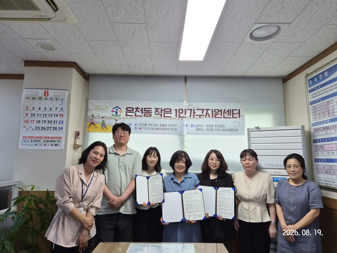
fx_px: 224
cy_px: 126
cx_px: 168
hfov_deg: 73.9
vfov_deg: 58.9
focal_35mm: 23
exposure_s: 1/120
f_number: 1.8
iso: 50
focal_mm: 5.4
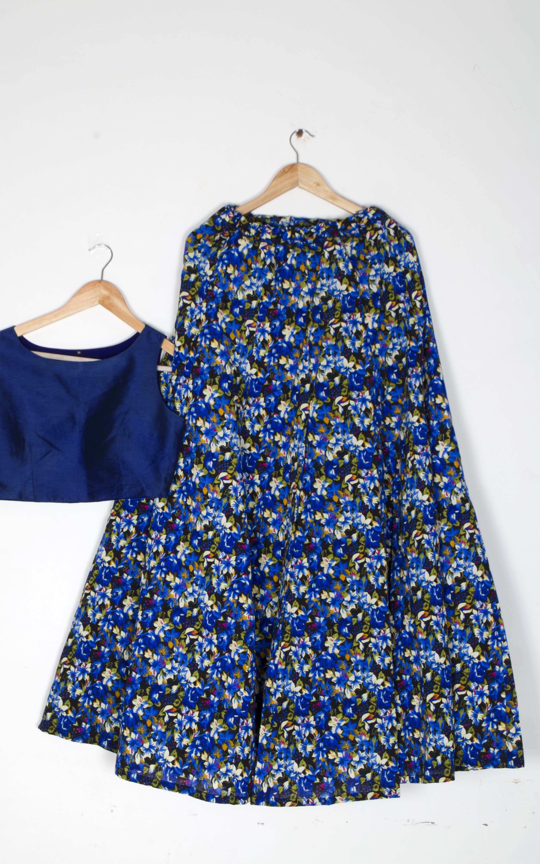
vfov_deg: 39.6
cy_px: 443
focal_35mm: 51
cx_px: 238
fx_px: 1201
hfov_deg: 25.3
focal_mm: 30
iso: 125
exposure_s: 1/125
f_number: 11
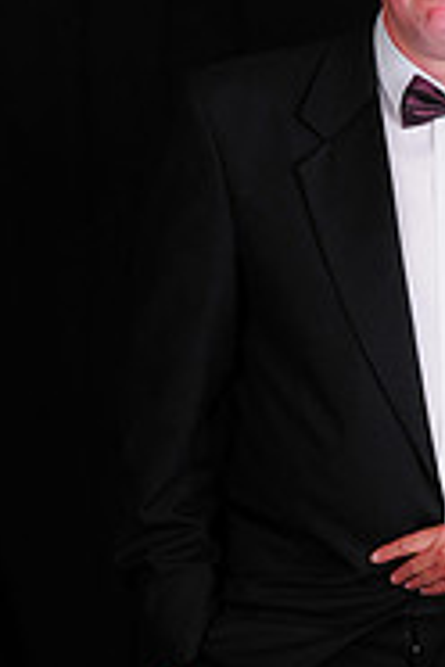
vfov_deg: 23.3
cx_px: 479
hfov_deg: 15.3
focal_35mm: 87
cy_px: 452
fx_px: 1613
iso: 200
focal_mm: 24
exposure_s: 1/125
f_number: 8
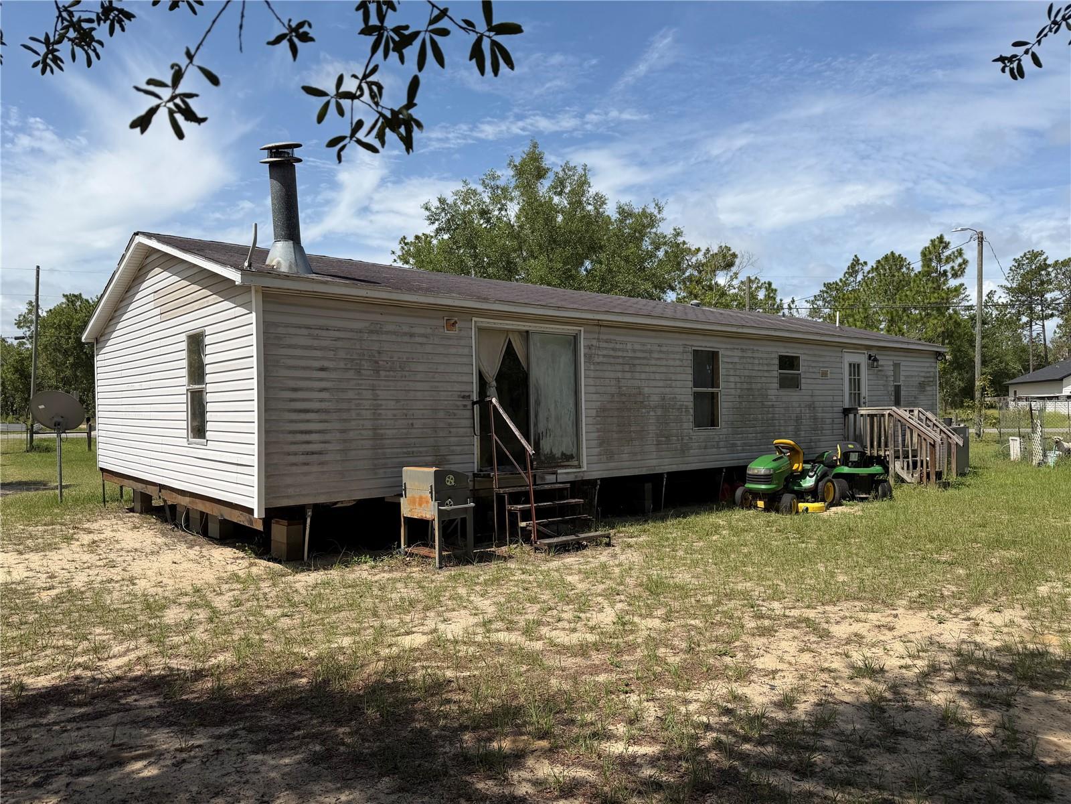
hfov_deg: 71.6
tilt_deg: +0.2
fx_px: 743
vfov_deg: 56.8
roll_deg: +1.0
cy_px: 402
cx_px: 536
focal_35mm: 24
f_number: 1.78
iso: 80
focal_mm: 6.76
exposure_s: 1/5714
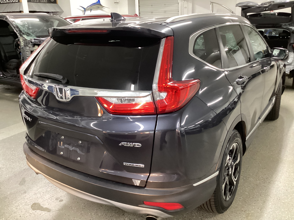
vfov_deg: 45.4
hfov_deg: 58.4
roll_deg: +1.0
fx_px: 263
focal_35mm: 31
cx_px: 147
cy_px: 110
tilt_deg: -18.5
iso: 320
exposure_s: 1/30
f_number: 2.4
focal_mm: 3.3
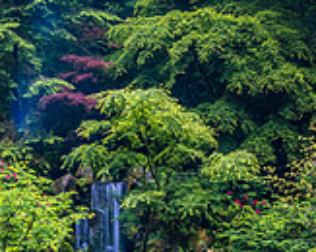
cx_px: 124
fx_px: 654
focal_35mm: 70
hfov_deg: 27.1
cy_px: 357
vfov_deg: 19.5
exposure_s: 1/6
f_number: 22
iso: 400
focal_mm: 18
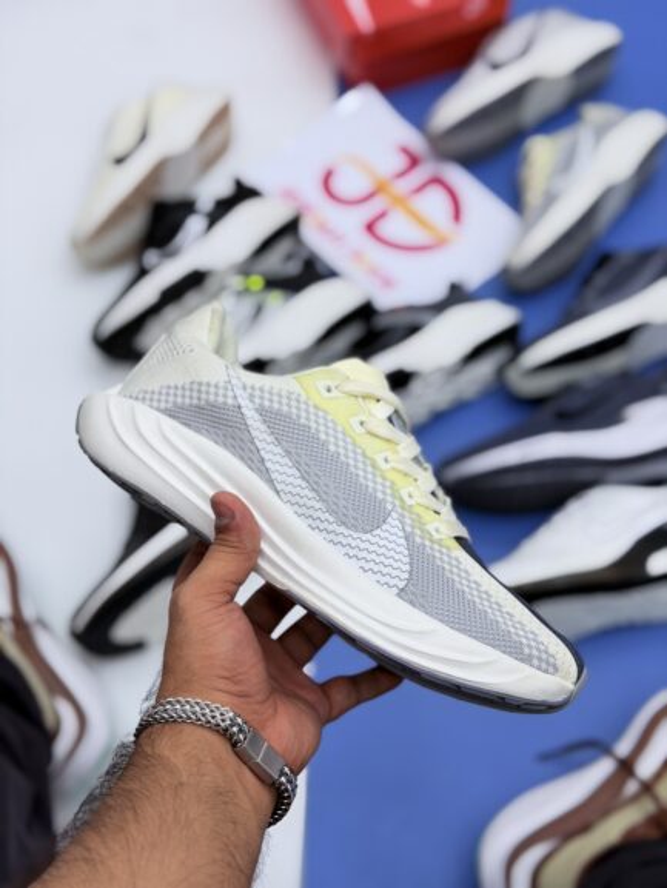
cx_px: 334
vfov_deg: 39.6
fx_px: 1233
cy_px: 444
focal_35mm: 48
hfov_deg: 30.3
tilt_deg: -57.0
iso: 64
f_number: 1.78
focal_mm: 6.76
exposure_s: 1/432
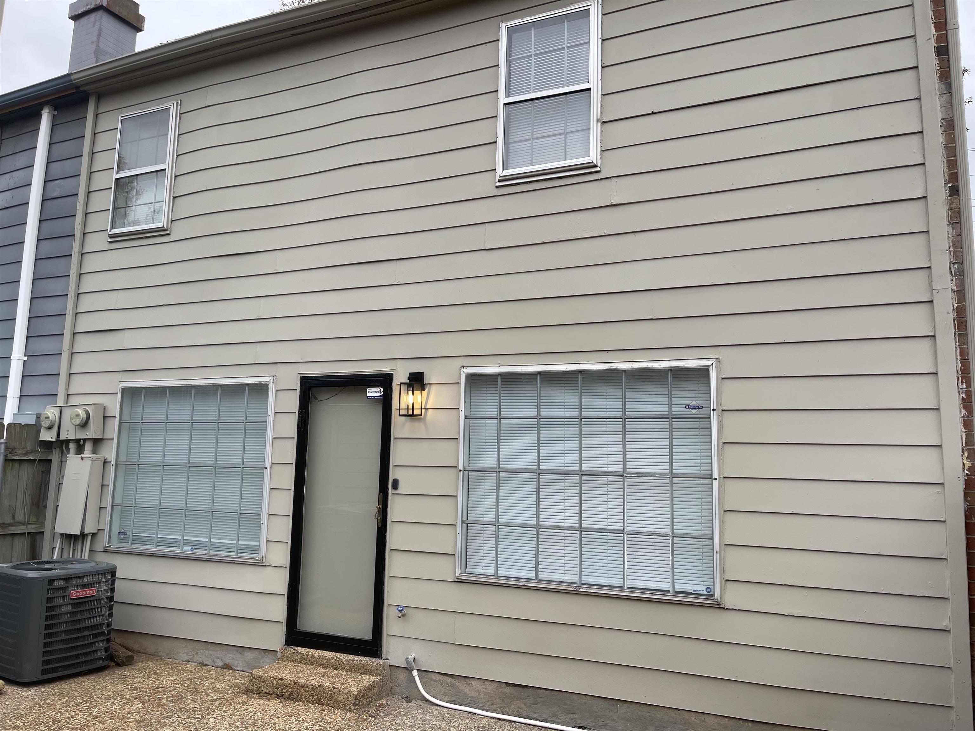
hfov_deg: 69.4
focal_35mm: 25
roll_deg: -1.4
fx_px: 704
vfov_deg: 54.9
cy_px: 366
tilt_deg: +7.9
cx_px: 488
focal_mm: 5.1
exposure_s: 1/322
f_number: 1.6
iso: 32
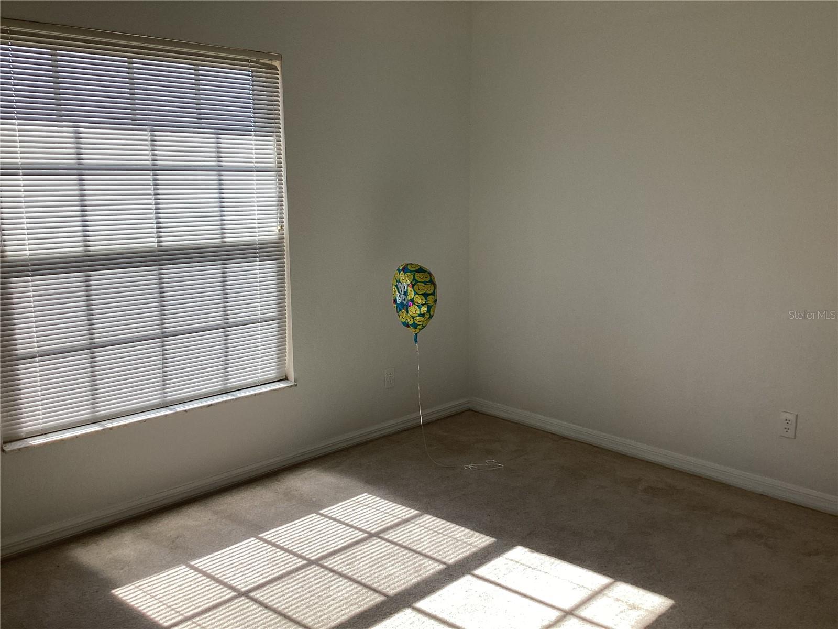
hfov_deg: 58.4
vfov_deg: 45.4
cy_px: 314
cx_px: 419
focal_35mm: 31
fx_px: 750
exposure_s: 1/203
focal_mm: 3.3
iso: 25
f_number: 2.4
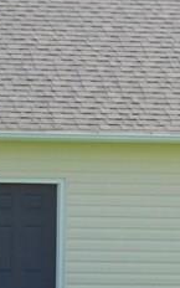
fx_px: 2166
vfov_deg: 7.6
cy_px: 48
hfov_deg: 4.7
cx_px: -237
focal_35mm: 276
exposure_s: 1/400
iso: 125
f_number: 4
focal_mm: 10.4
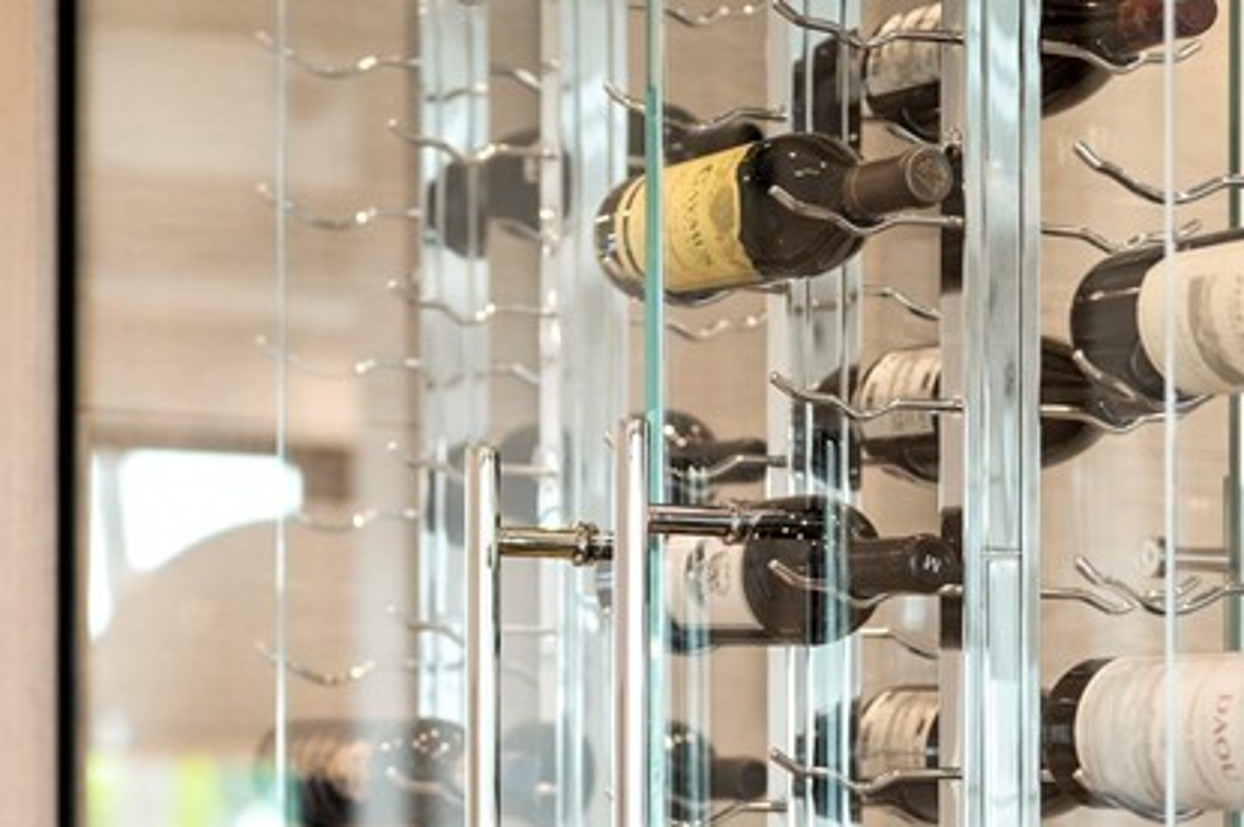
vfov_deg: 10.3
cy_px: 965
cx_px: 405
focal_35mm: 131
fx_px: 4523
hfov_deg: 15.6
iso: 125
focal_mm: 50
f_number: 1.8
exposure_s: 1/250
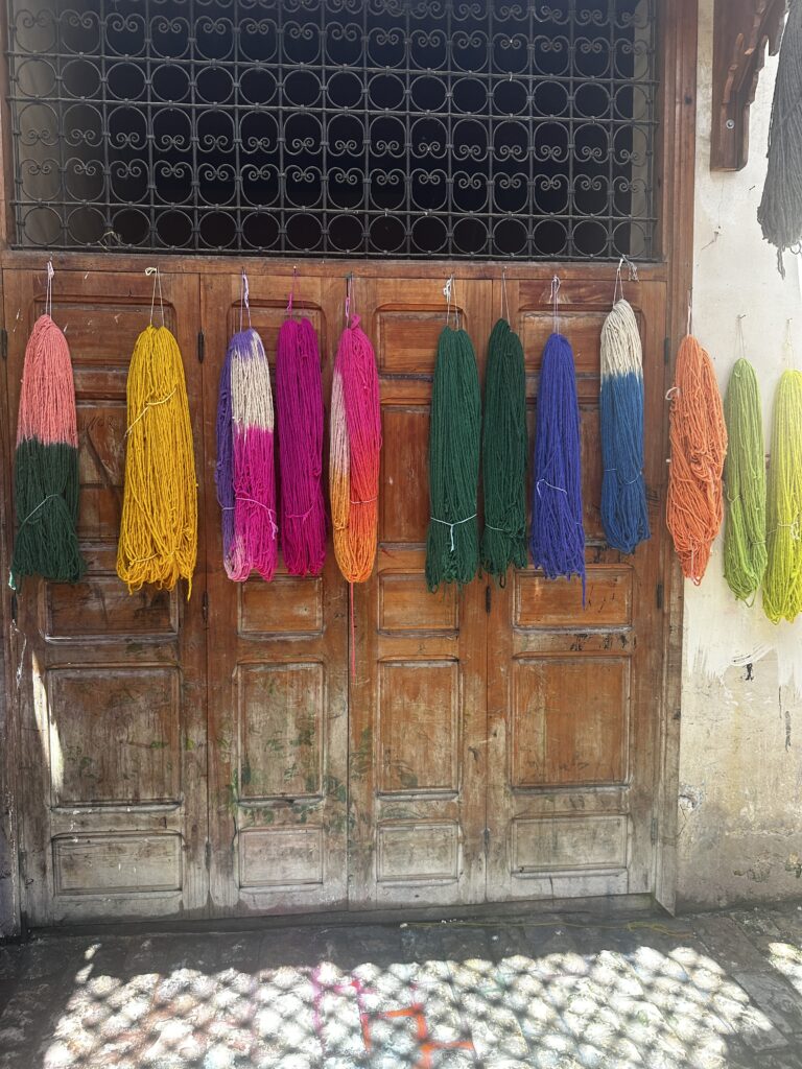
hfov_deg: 56.8
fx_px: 741
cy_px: 534
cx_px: 401
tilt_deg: -3.4
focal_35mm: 24
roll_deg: +0.6
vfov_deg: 71.6
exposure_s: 1/121
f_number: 1.78
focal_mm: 6.86
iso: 160
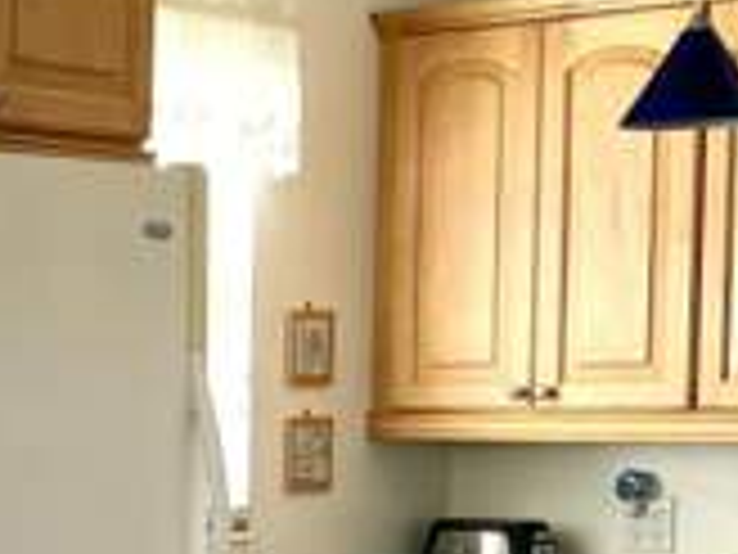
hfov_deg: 15.1
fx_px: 2708
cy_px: 716
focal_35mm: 127
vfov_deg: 11.4
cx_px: -86
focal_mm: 5.7
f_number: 1.5
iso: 50
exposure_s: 1/504
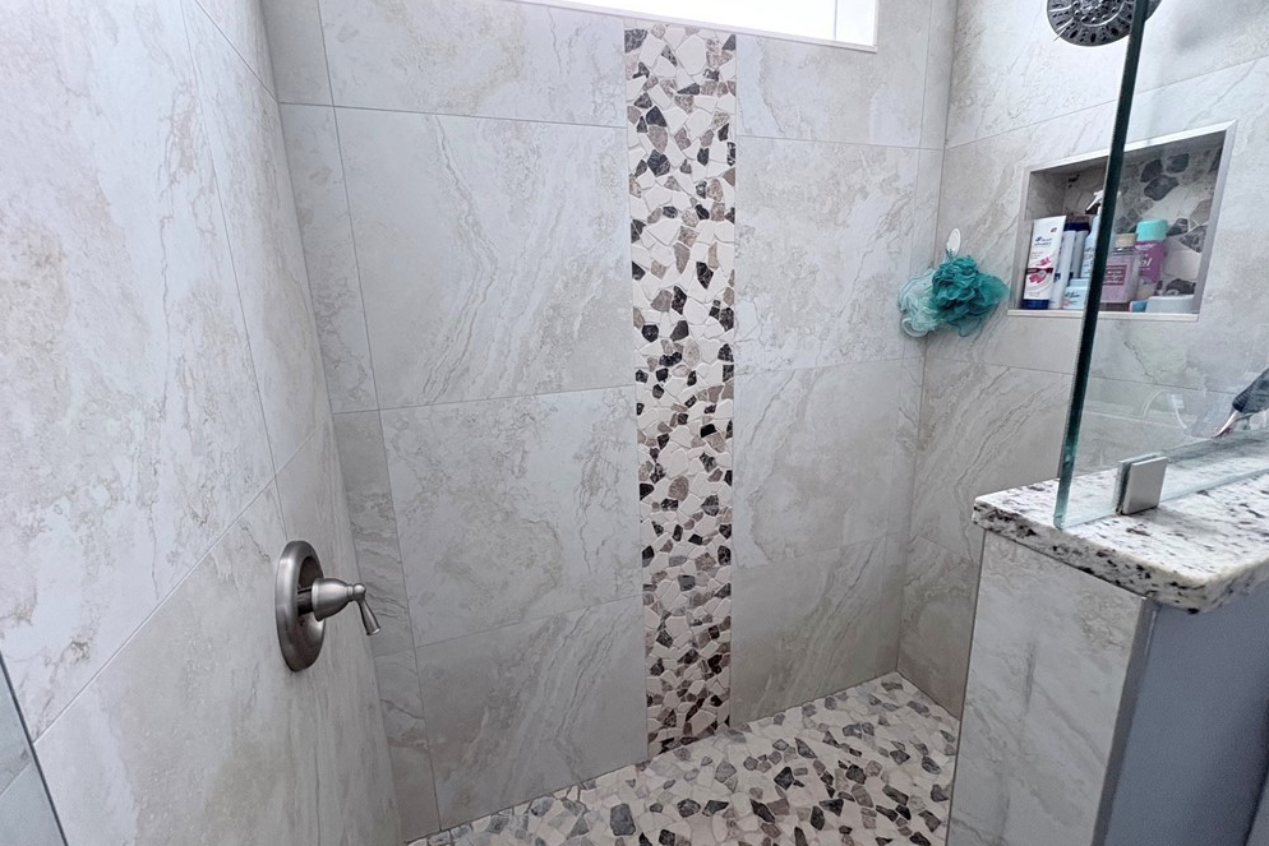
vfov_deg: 77.3
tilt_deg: -13.5
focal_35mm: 15
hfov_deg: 100.4
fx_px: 529
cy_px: 412
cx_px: 632
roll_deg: +2.7
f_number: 2.2
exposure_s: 1/60
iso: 320
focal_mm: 2.22
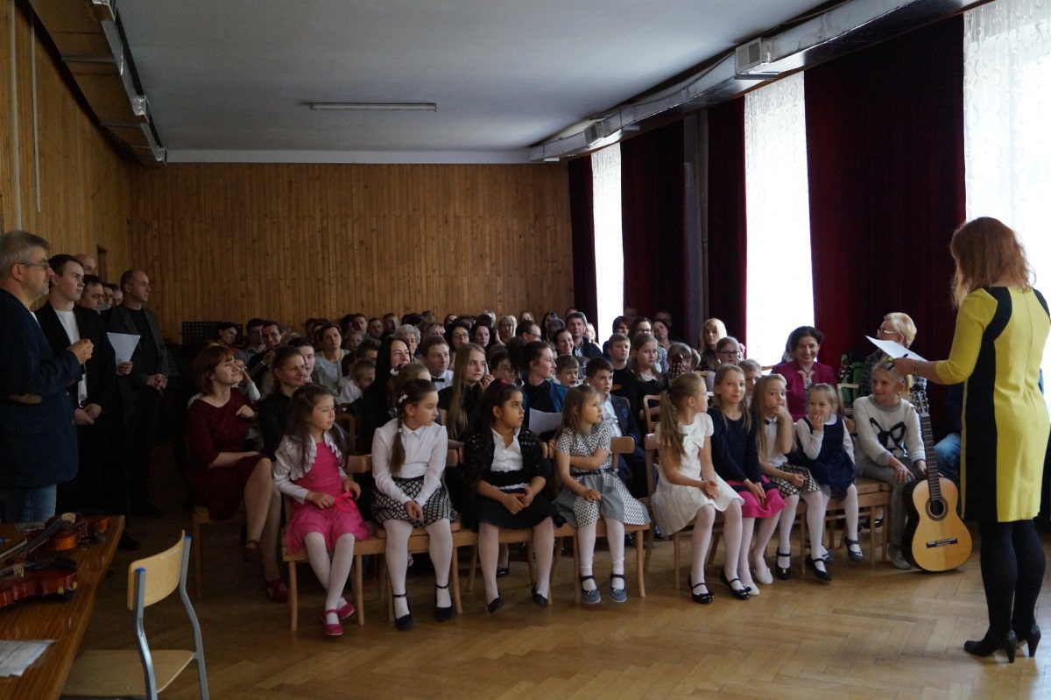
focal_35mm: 33
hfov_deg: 57.2
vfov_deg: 39.9
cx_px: 526
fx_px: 963
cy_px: 350
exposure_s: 1/160
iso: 2500
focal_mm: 22
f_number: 4
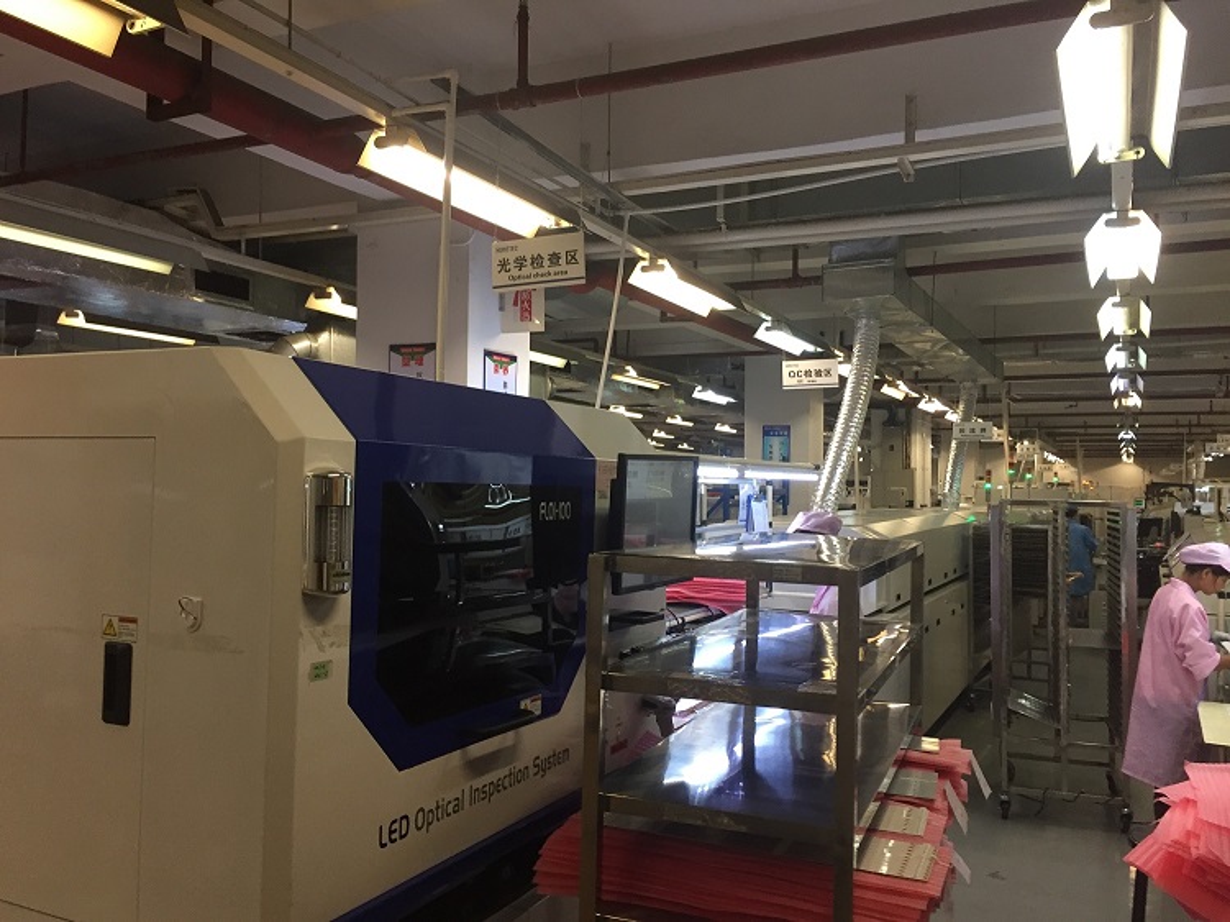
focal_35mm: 29
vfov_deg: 48.2
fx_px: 1030
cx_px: 615
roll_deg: -1.3
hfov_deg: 61.7
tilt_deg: +1.5
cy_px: 461
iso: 64
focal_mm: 4.15
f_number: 2.2
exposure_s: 1/33
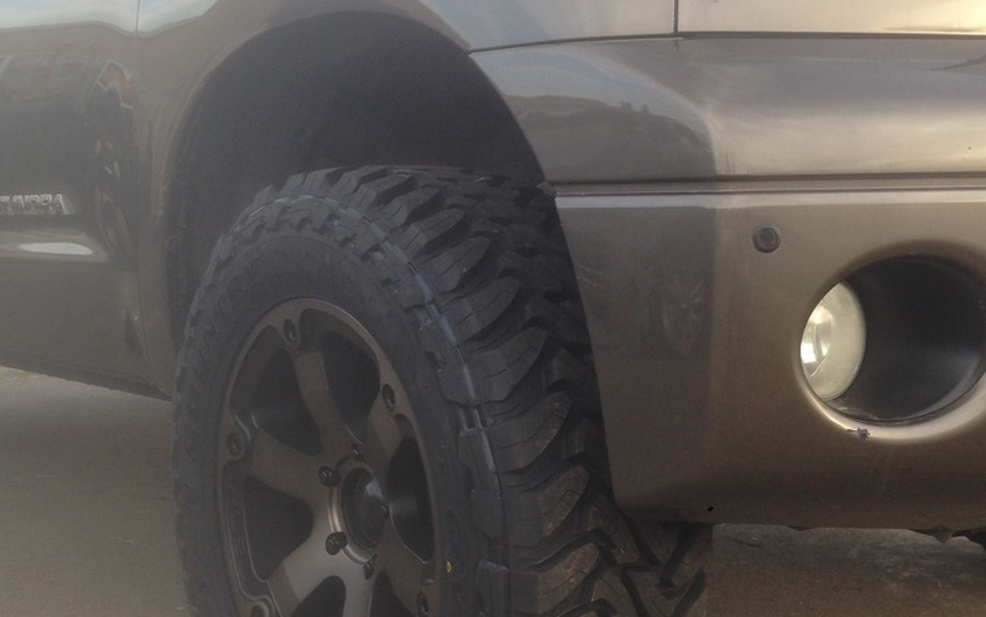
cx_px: 492
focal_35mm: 52
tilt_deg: -3.7
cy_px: 298
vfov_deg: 24.9
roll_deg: -0.5
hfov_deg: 38.9
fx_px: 1398
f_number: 2.4
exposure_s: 1/131
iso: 50
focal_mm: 4.12
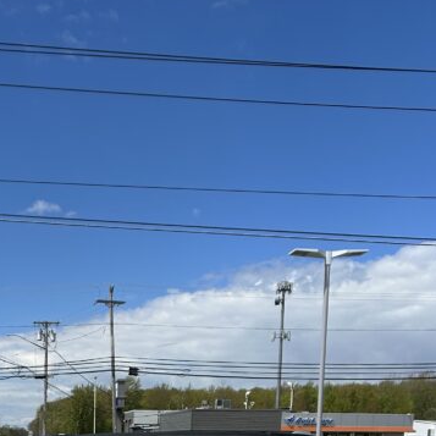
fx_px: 940
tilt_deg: -5.1
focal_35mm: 66
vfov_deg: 23.9
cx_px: 50
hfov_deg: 25.4
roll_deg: -0.6
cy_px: 517
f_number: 1.5
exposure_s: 1/5882
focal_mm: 5.7
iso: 50
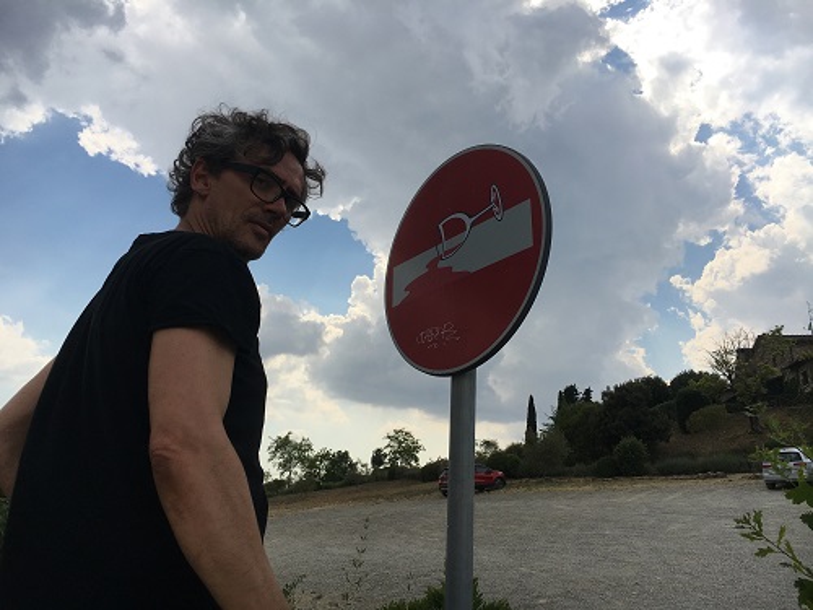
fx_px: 681
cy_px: 305
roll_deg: -1.6
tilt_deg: +17.3
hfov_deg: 61.7
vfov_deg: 48.2
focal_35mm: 29
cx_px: 406
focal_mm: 4.15
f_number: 2.2
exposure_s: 1/2653
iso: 25
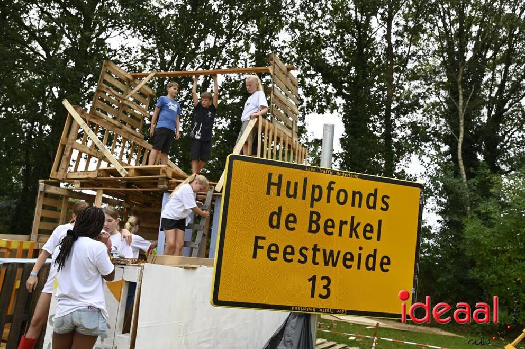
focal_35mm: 35
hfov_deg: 54.5
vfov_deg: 37.8
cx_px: 262
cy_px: 174
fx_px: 510
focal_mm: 35
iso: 200
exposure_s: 1/160
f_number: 6.3
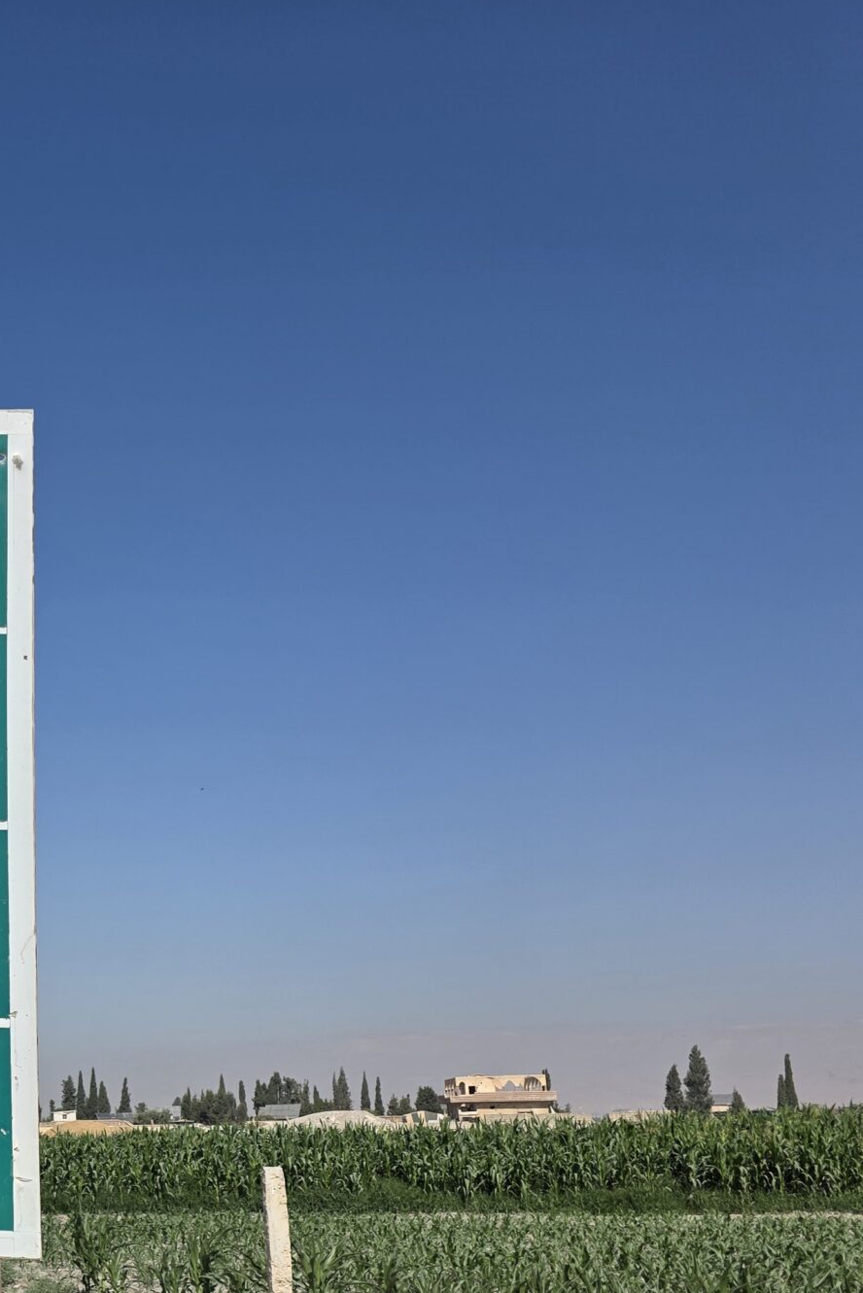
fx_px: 1653
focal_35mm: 46
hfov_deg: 25.0
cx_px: -287
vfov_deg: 42.2
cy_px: 865
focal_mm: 6.3
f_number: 1.7
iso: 64
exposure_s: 1/7944
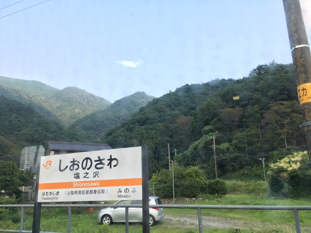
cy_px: 116
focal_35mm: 29
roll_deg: +1.4
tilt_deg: +14.6
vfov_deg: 48.2
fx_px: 261
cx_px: 156
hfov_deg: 61.7
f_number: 2.2
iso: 25
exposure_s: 1/167
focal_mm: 4.15
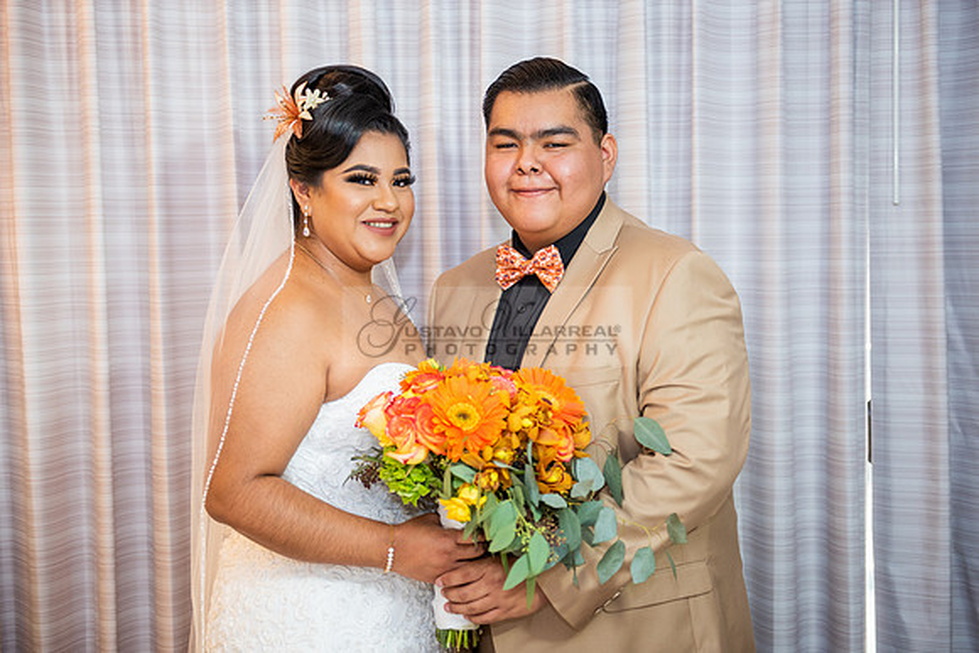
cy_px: 325
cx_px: 513
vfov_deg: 23.1
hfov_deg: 34.1
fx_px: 1595
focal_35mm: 59
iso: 320
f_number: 2.8
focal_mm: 56
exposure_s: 1/100
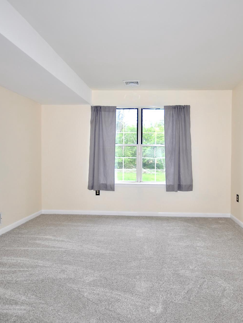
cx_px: 149
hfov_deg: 60.5
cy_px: 160
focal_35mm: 22
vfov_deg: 76.4
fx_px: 206
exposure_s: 1/60
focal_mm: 10
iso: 100
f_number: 4
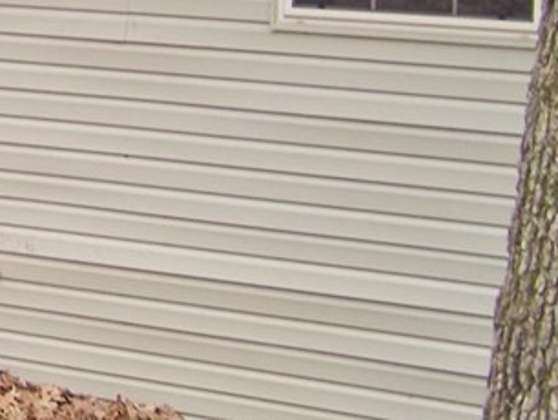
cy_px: -95
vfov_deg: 11.4
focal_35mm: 127
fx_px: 2049
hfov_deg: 14.4
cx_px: -288
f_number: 2.8
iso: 64
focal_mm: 6.3
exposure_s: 1/60
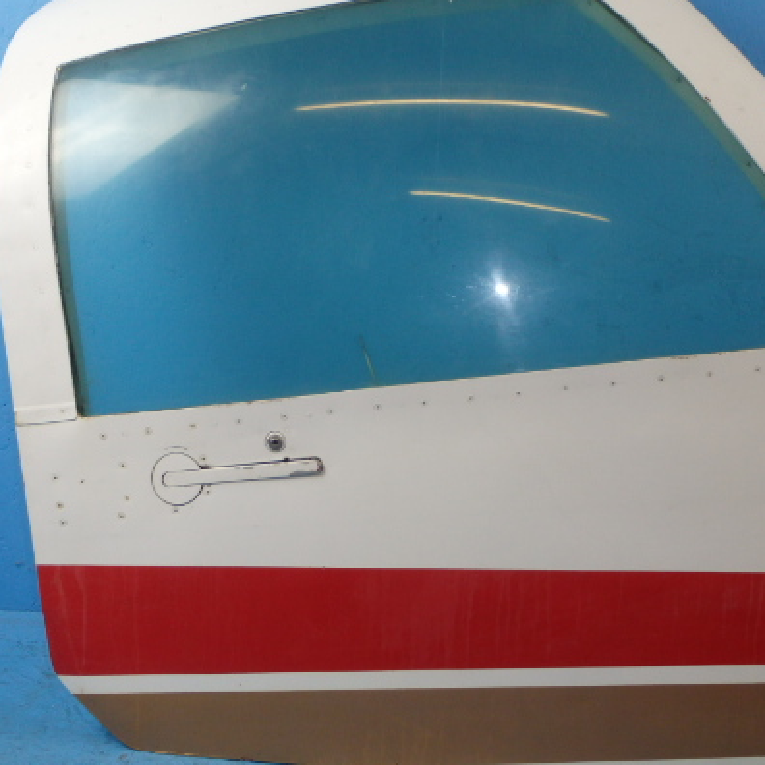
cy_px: 377
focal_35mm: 40
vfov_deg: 41.9
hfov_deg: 41.7
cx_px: 448
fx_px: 1000
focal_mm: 5
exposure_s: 1/50
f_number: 3.9
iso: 200
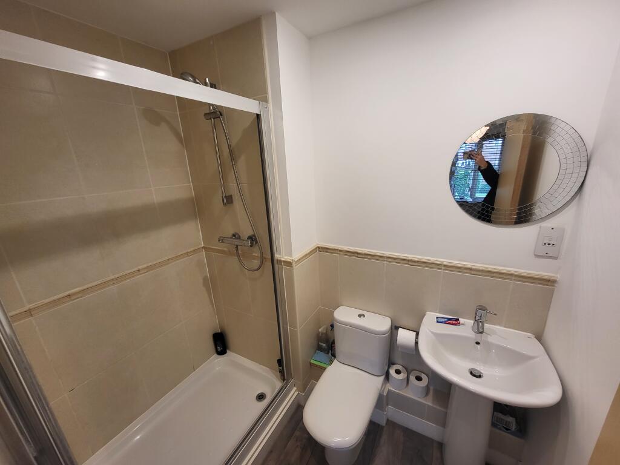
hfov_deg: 106.2
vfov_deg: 89.9
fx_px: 233
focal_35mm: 13
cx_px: 310
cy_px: 232
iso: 125
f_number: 2.2
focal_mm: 1.74
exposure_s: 1/50
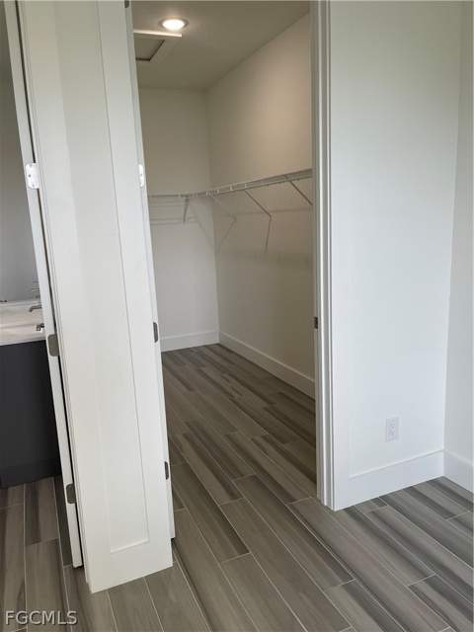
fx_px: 456
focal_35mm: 25
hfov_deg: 54.9
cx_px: 237
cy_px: 316
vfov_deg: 69.4
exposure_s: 1/120
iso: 50
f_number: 1.6
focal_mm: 5.1
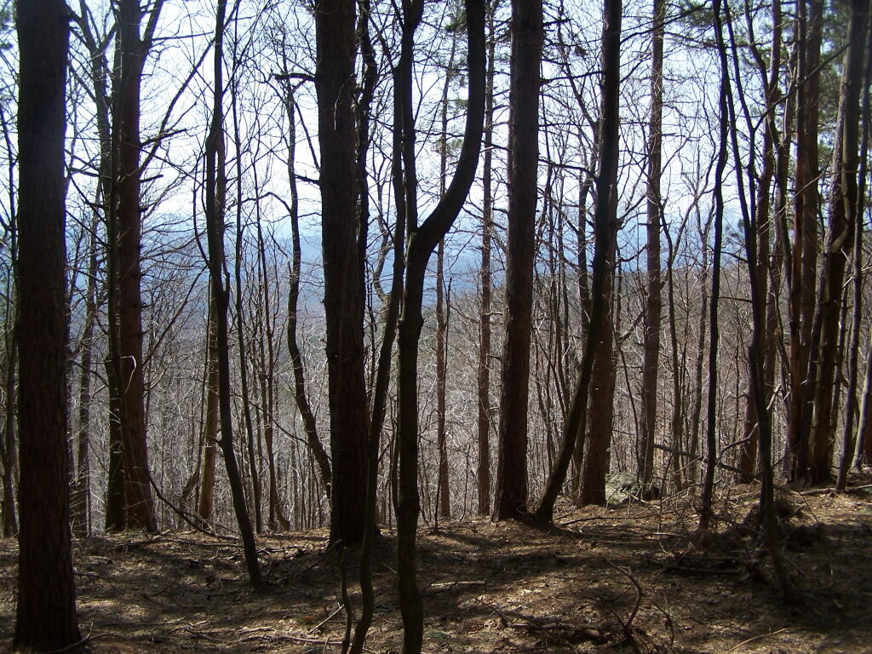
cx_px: 436
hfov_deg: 49.0
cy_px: 327
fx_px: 957
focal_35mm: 38
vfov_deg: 37.7
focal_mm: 6.3
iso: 80
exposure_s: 1/640
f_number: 2.8
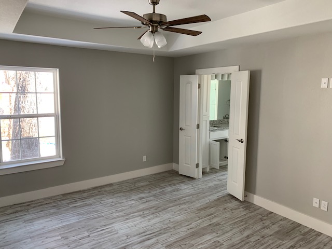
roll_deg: +1.4
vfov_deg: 53.1
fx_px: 249
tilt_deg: -5.6
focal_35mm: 26
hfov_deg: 67.3
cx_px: 166
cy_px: 124
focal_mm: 4.25
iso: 100
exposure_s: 1/82
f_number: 1.8
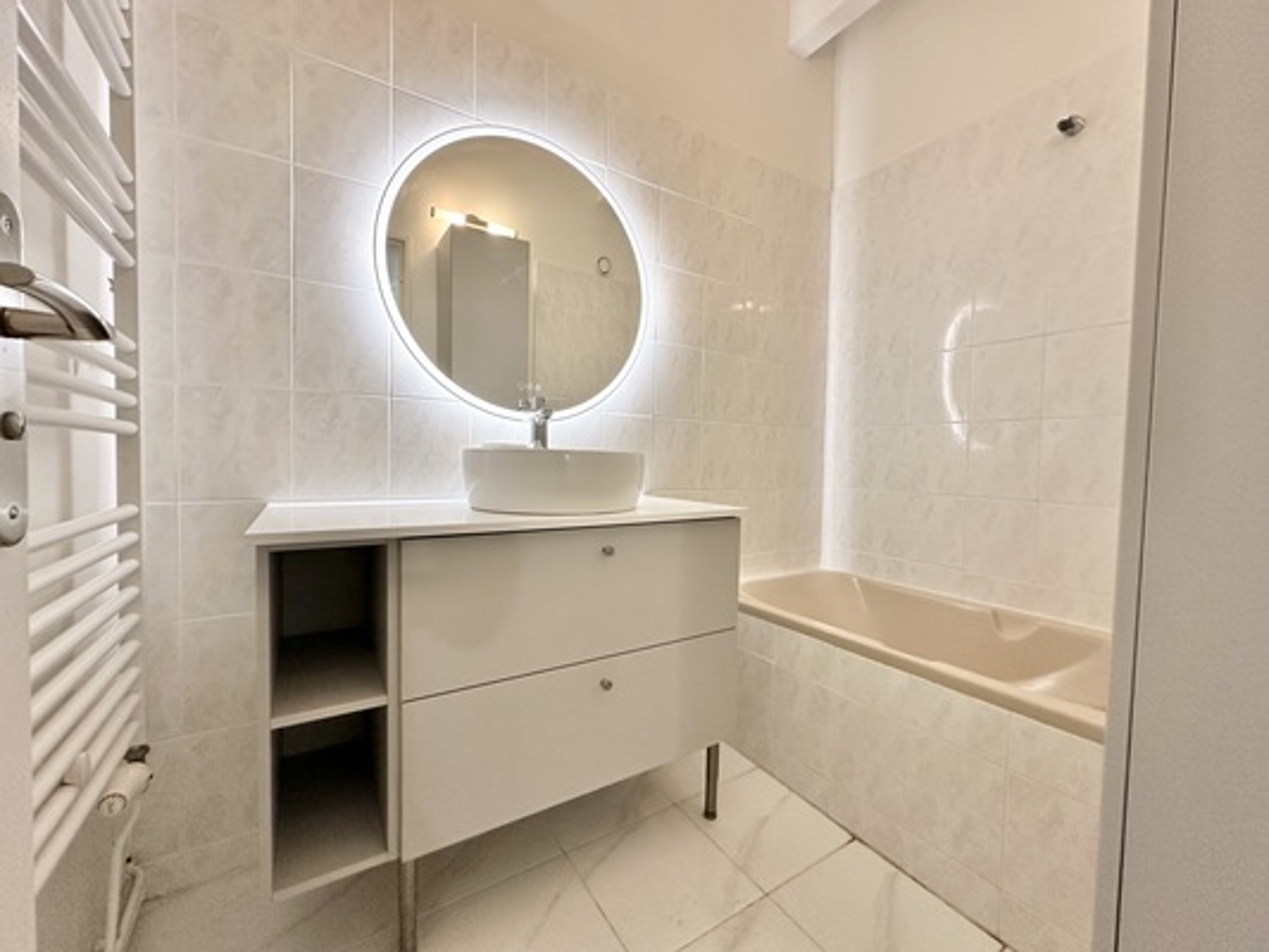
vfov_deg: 85.7
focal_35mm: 14
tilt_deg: -1.7
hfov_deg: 102.1
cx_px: 634
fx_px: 513
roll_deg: -1.2
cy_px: 476
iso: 200
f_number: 2.2
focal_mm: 2.22
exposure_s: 1/100
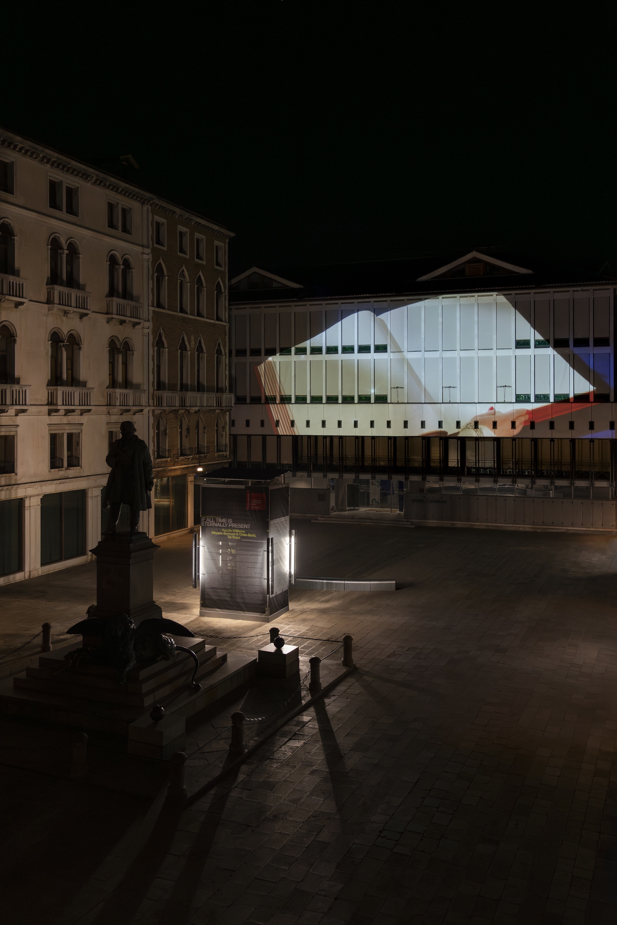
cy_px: 462
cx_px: 308
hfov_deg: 45.0
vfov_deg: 63.6
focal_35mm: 29
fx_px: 745
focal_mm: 29
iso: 2000
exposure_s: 1/80
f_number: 4
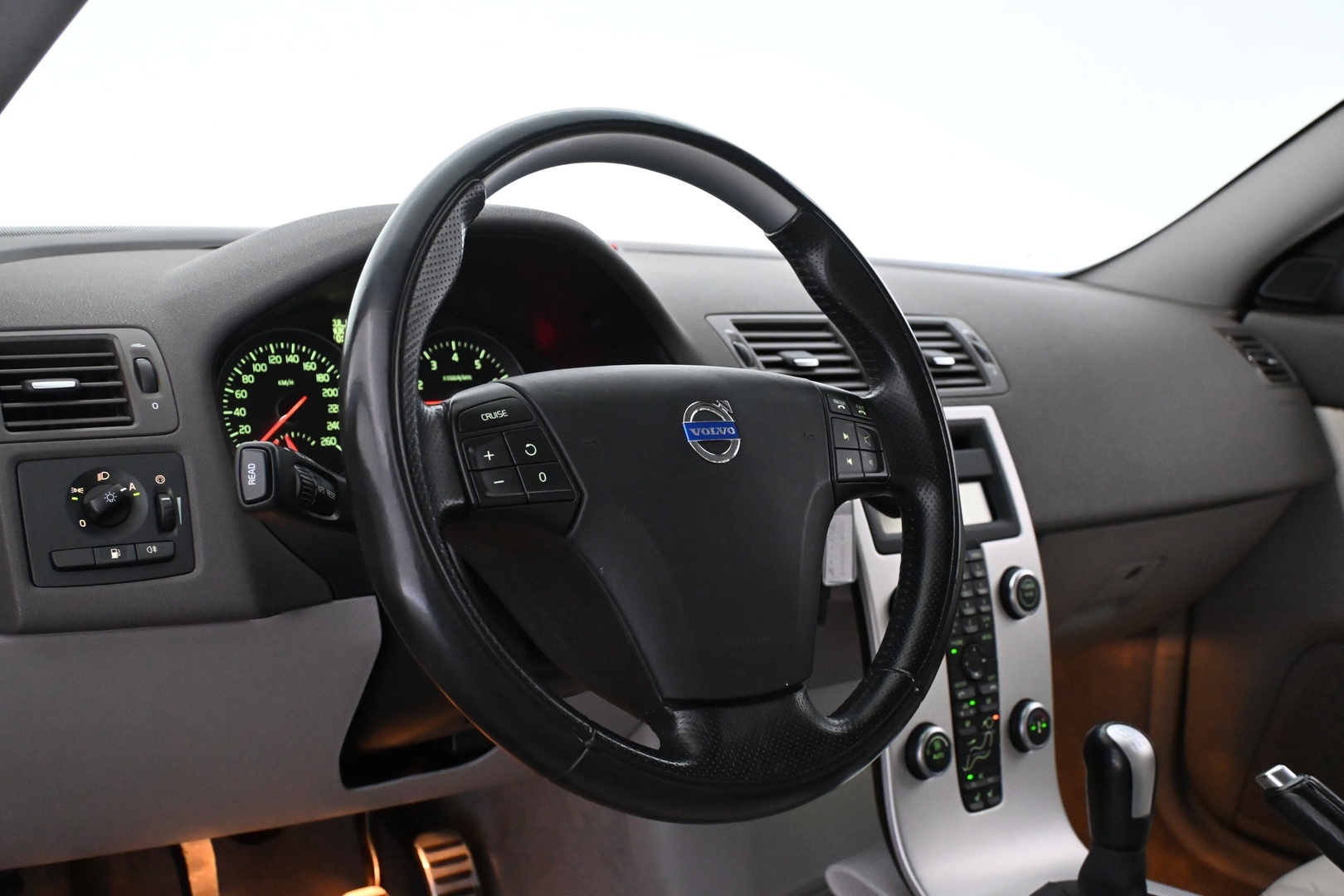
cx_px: 672
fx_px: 1484
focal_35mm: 40
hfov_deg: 48.7
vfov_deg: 33.6
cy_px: 448
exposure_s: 1/60
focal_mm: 26.5
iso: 4500
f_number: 4.5
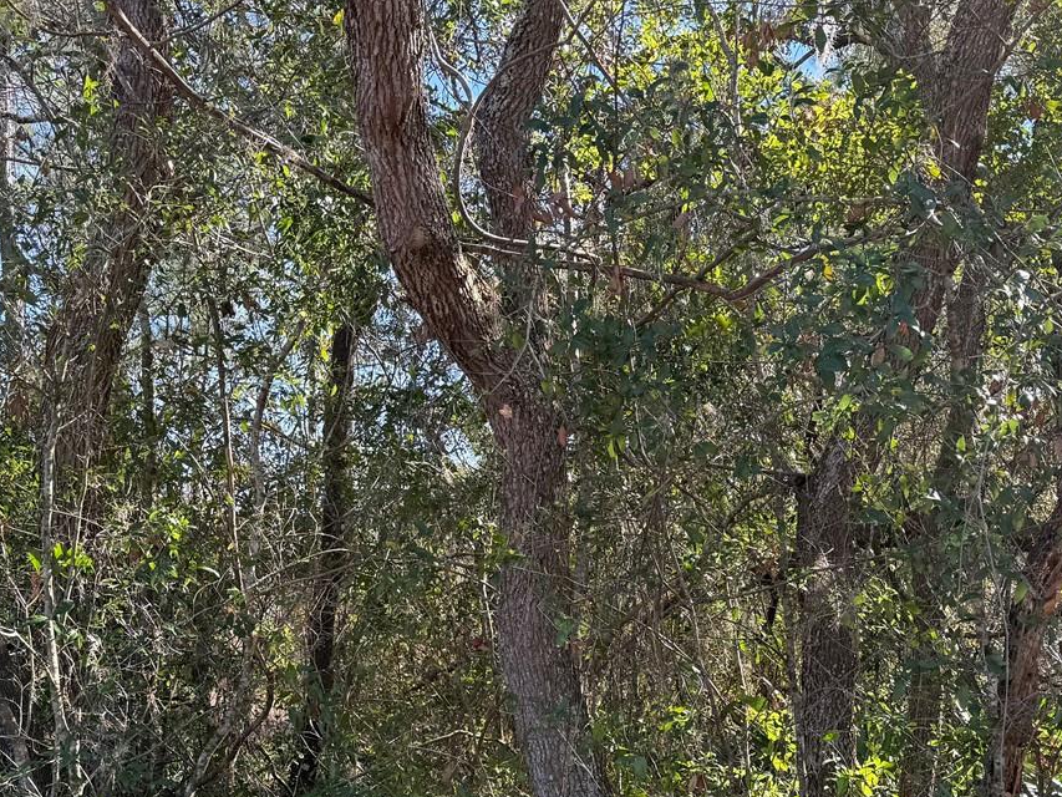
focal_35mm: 45
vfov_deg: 31.5
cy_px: 624
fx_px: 1381
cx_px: 613
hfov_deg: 42.0
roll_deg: +0.4
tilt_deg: -1.8
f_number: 1.78
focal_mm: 6.76
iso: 80
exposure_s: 1/497
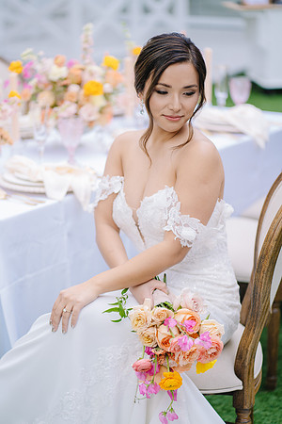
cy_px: 212
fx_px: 999
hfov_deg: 16.1
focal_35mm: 85
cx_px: 141
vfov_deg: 23.9
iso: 50
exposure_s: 1/160
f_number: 2
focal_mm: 85
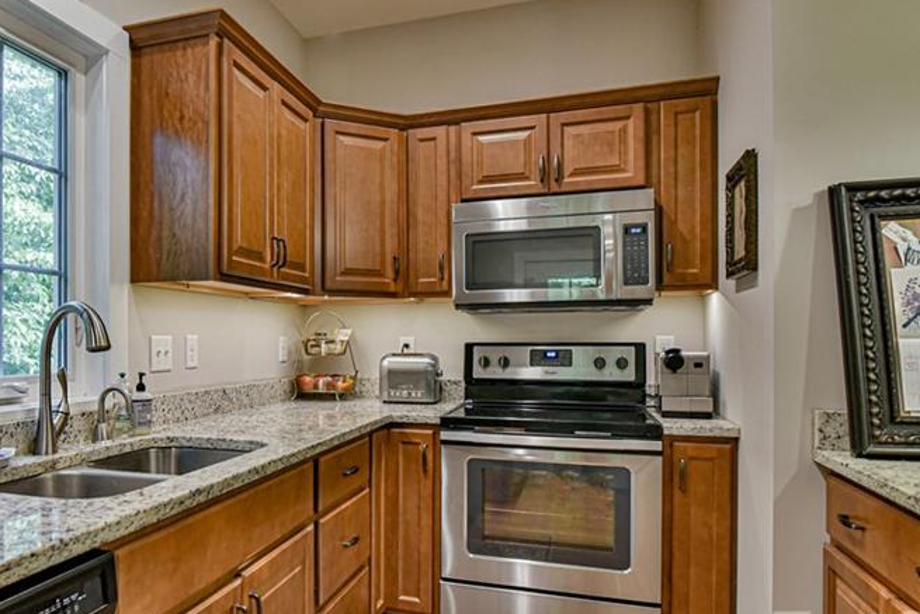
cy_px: 335
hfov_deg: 70.2
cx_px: 336
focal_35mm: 25
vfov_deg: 51.2
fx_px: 639
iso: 1600
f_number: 5
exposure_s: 1/100
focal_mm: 16
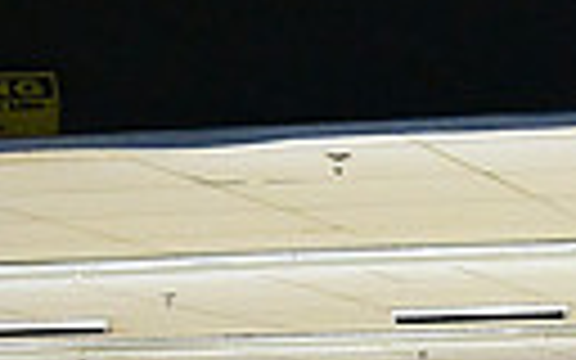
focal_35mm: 111
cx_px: 1048
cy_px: 664
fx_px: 1742
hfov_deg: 15.9
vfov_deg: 11.0
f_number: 3.2
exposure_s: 1/1000
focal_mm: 24
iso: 10000
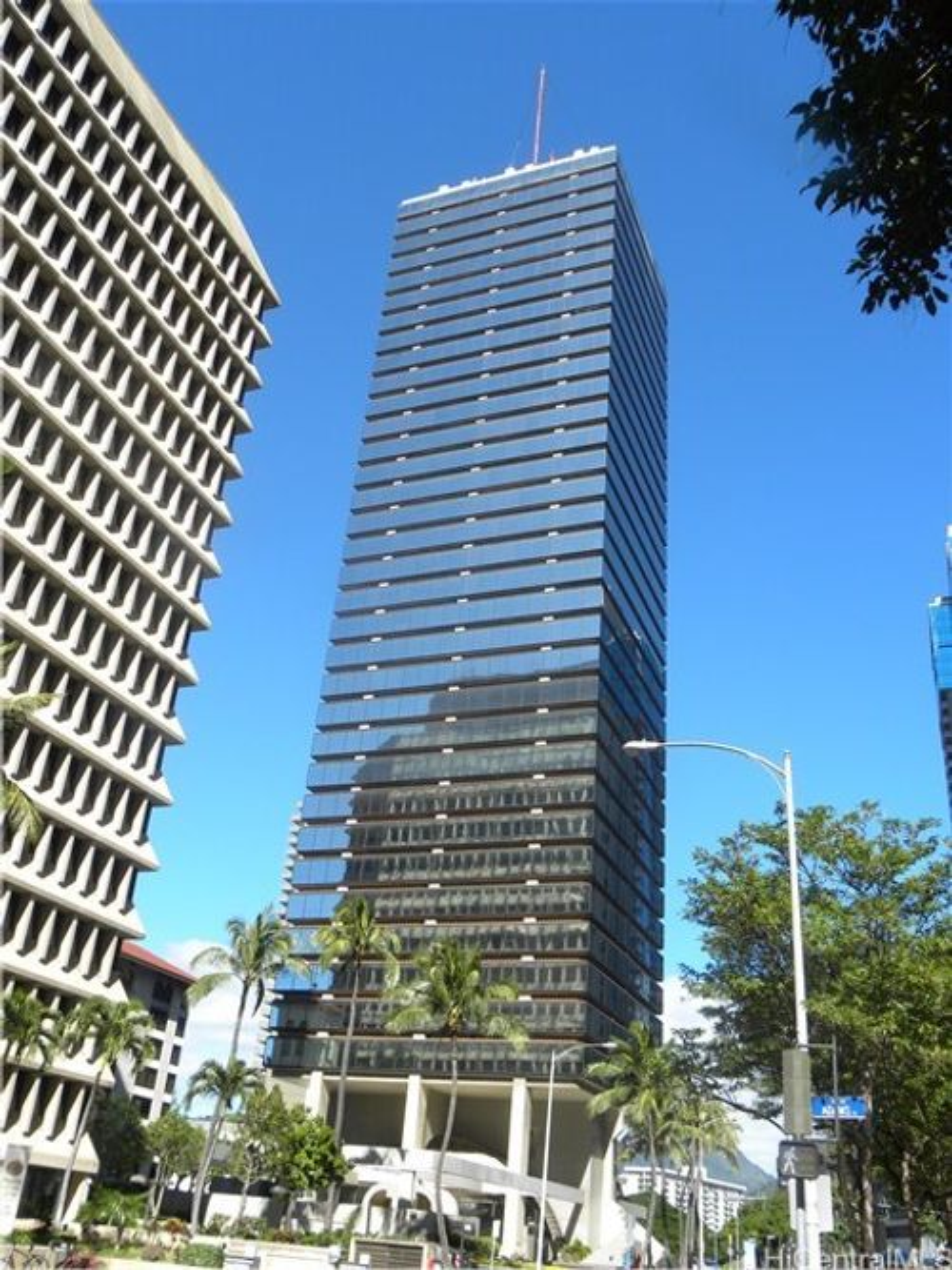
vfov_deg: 55.4
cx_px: 476
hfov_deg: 42.9
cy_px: 635
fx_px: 1210
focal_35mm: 33
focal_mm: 5.9
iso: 64
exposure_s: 1/199
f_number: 5
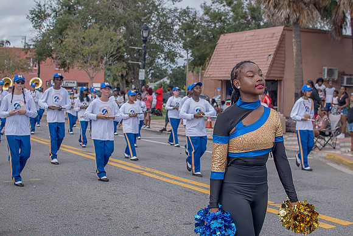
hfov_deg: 38.2
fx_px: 510
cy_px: 118
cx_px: 176
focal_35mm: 52
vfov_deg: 26.0
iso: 100
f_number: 4
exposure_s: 1/500
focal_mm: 35
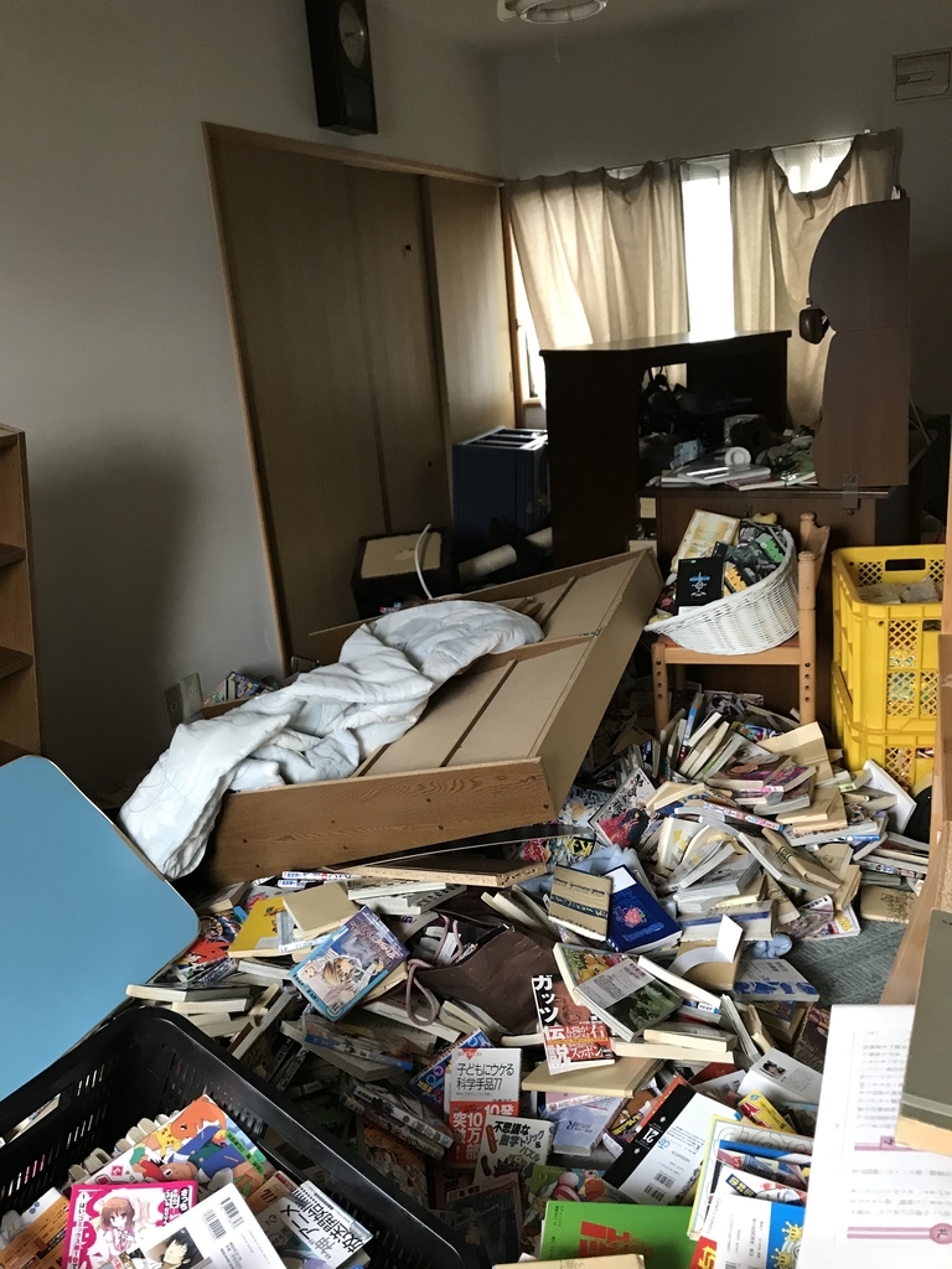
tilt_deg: -16.8
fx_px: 1027
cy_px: 634
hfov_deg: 49.7
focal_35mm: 28
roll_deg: +5.6
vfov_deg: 63.4
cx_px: 476
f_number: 1.8
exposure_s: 1/15
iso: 64
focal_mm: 3.99
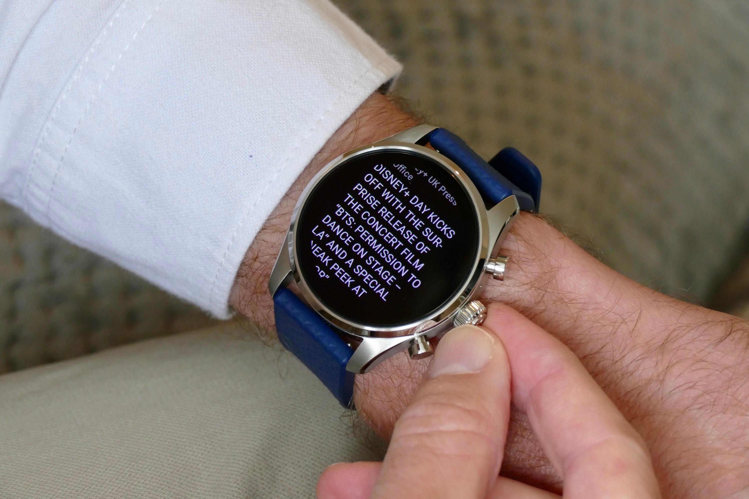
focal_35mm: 144
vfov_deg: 9.5
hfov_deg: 14.3
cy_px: 250
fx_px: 2996
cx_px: 374
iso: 1250
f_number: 5
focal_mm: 52.4
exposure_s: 1/80
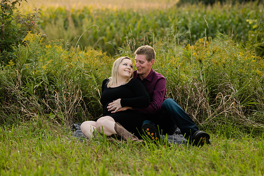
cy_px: 88
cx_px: 143
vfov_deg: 14.8
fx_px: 677
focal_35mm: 92
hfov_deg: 22.1
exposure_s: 1/640
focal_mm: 85
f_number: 2.8
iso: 200
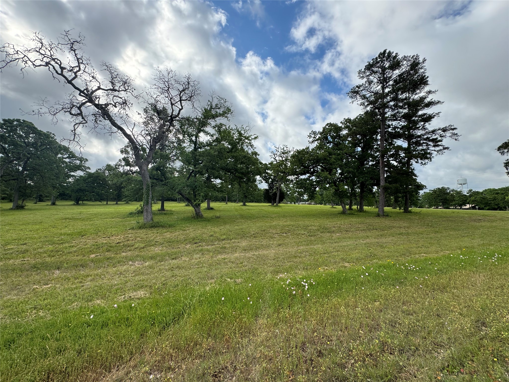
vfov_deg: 85.7
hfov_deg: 102.1
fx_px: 206
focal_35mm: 14
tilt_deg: +3.7
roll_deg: -0.7
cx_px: 254
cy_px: 191
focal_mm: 2.22
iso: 50
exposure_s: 1/849
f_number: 2.2
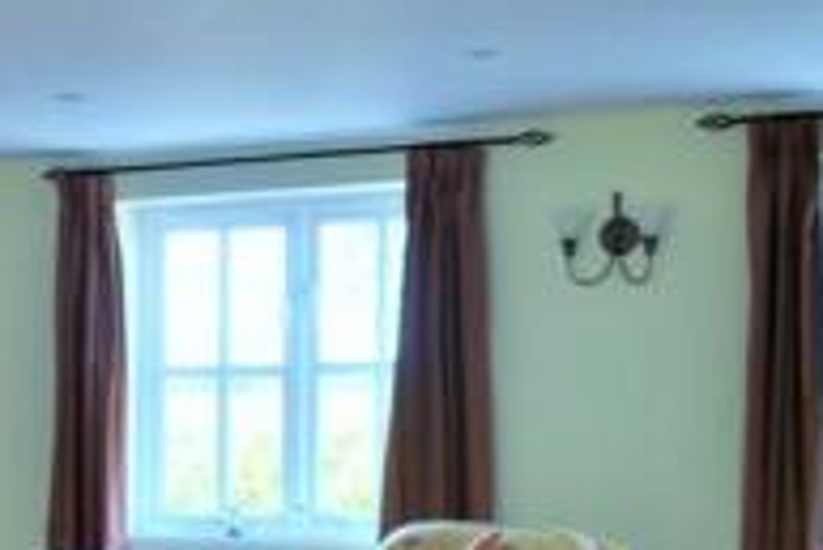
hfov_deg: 18.2
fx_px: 2334
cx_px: -348
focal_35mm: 102
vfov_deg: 13.3
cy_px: 475
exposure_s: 1/125
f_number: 4
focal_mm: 20
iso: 400
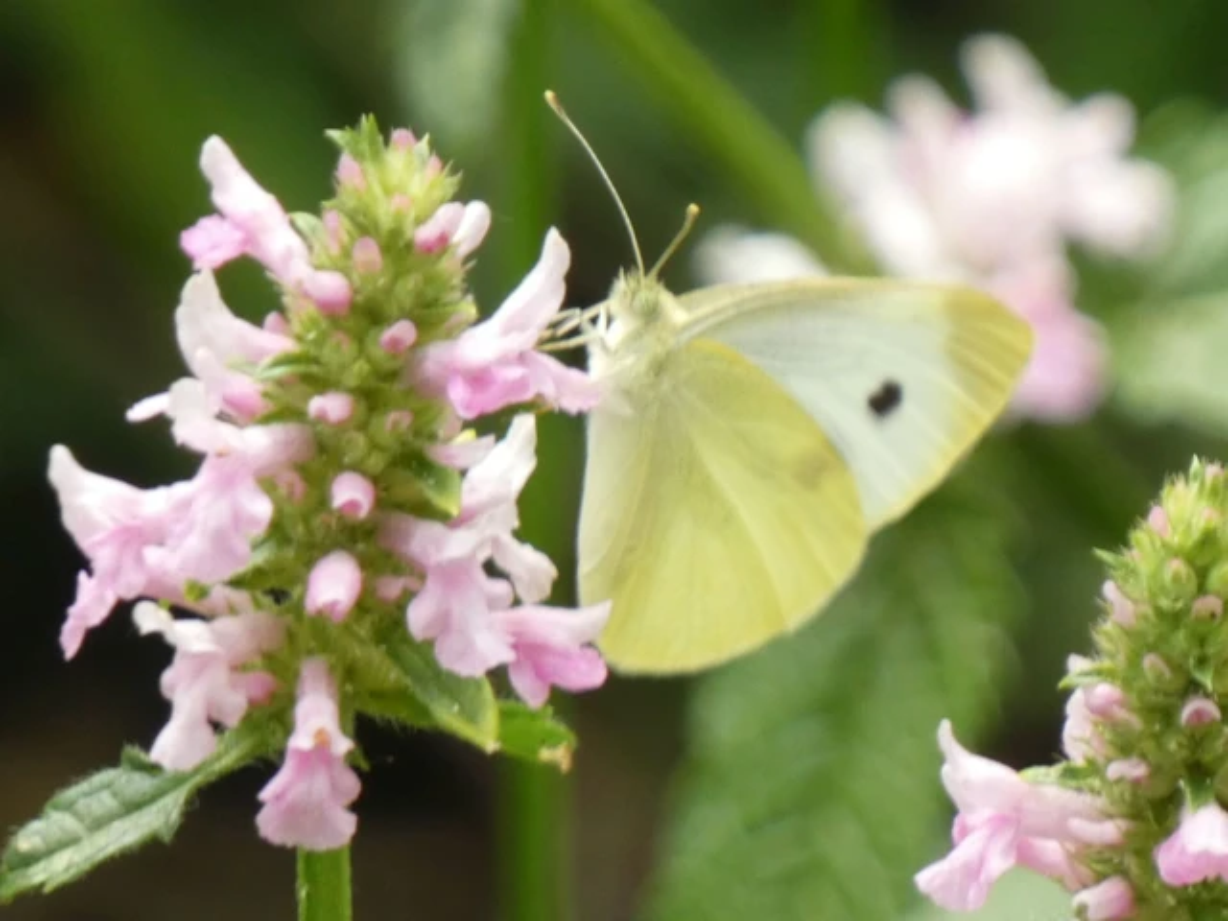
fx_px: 27599
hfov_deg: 2.5
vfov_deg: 1.9
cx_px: 614
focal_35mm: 778
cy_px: 460
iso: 320
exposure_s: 1/100
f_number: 5.6
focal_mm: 139.4
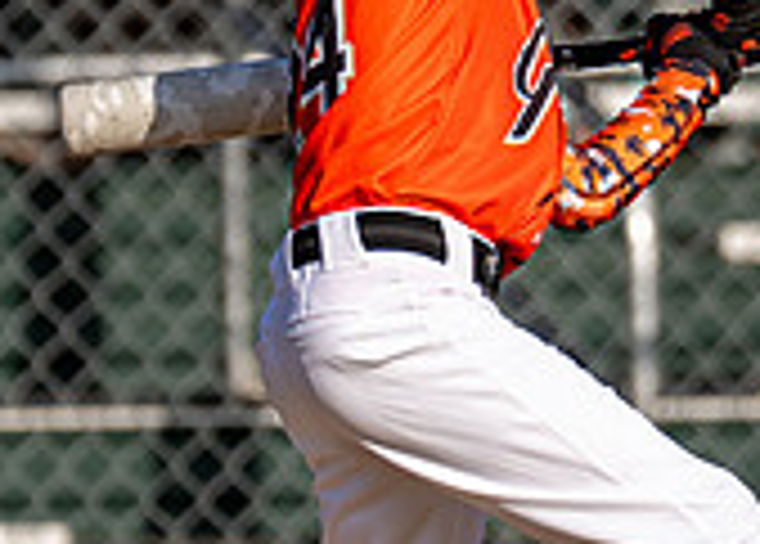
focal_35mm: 1317
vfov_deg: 1.1
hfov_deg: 1.5
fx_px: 28450
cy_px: -3
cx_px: 399
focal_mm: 200
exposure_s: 1/2500
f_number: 2.8
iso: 100
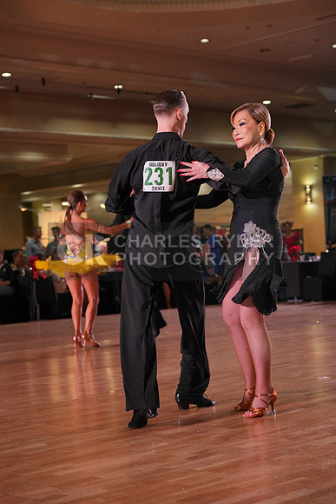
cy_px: 252
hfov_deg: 19.5
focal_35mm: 70
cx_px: 168
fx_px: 979
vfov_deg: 28.8
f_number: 4
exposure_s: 1/400
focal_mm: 70
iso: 1000
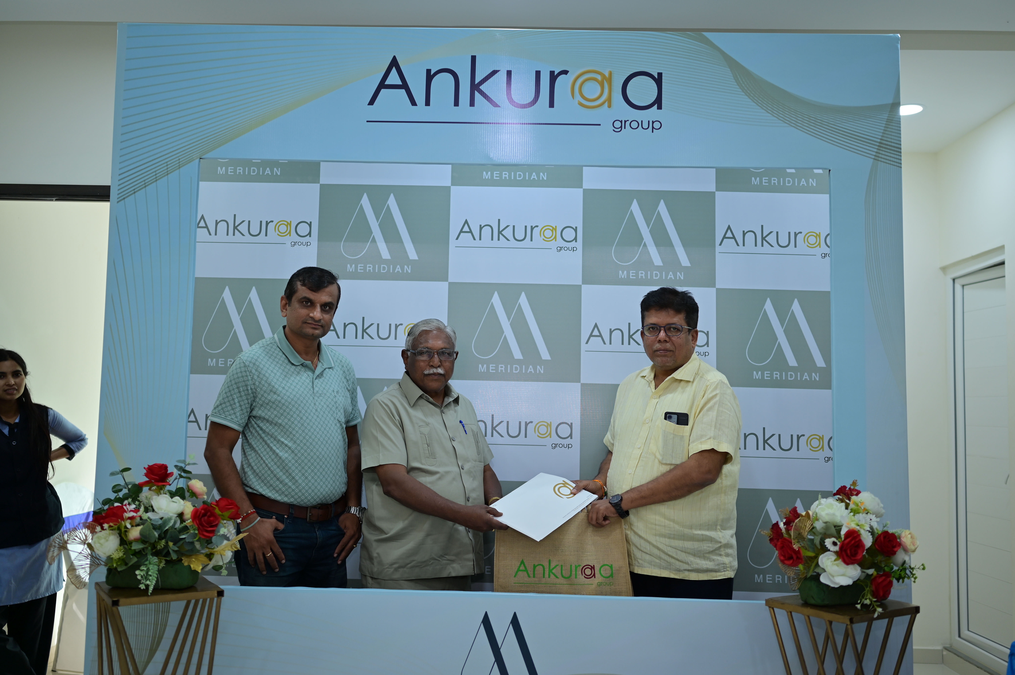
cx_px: 508
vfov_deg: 37.8
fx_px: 986
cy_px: 338
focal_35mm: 35
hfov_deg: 54.5
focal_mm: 35
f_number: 1.8
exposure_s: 1/160
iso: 160
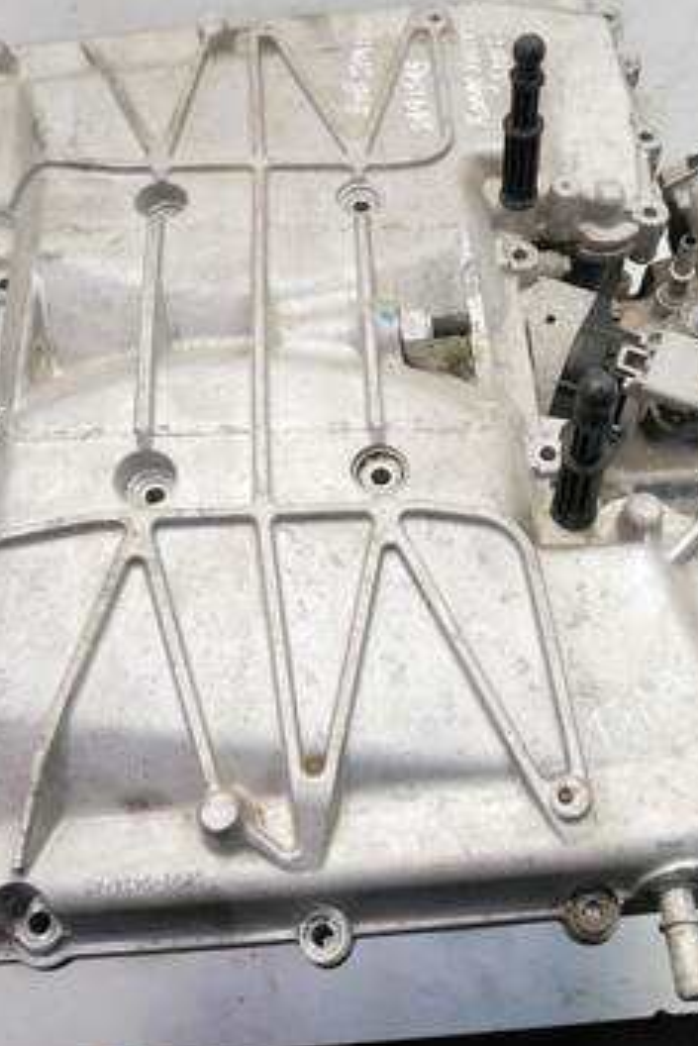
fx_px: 988
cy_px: 529
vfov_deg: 55.8
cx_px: 410
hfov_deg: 38.8
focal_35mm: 34
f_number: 3.5
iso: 400
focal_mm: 12
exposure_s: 1/60
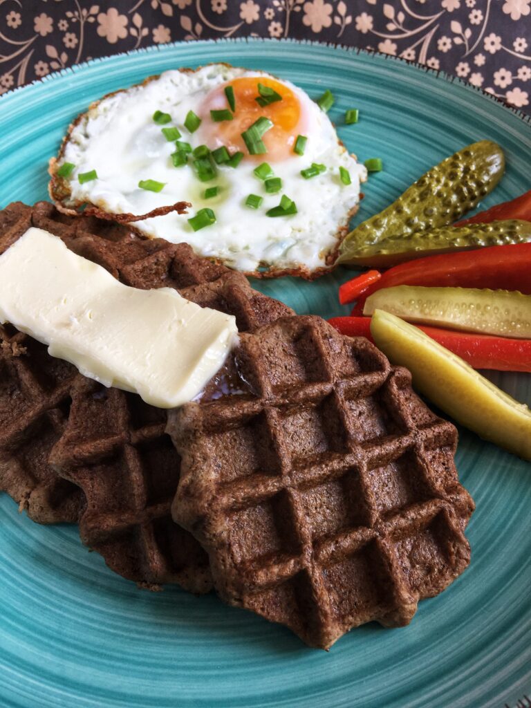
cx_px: 266
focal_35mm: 29
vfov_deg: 61.7
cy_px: 354
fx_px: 593
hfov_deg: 48.2
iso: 40
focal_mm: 4.15
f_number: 2.2
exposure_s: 1/50
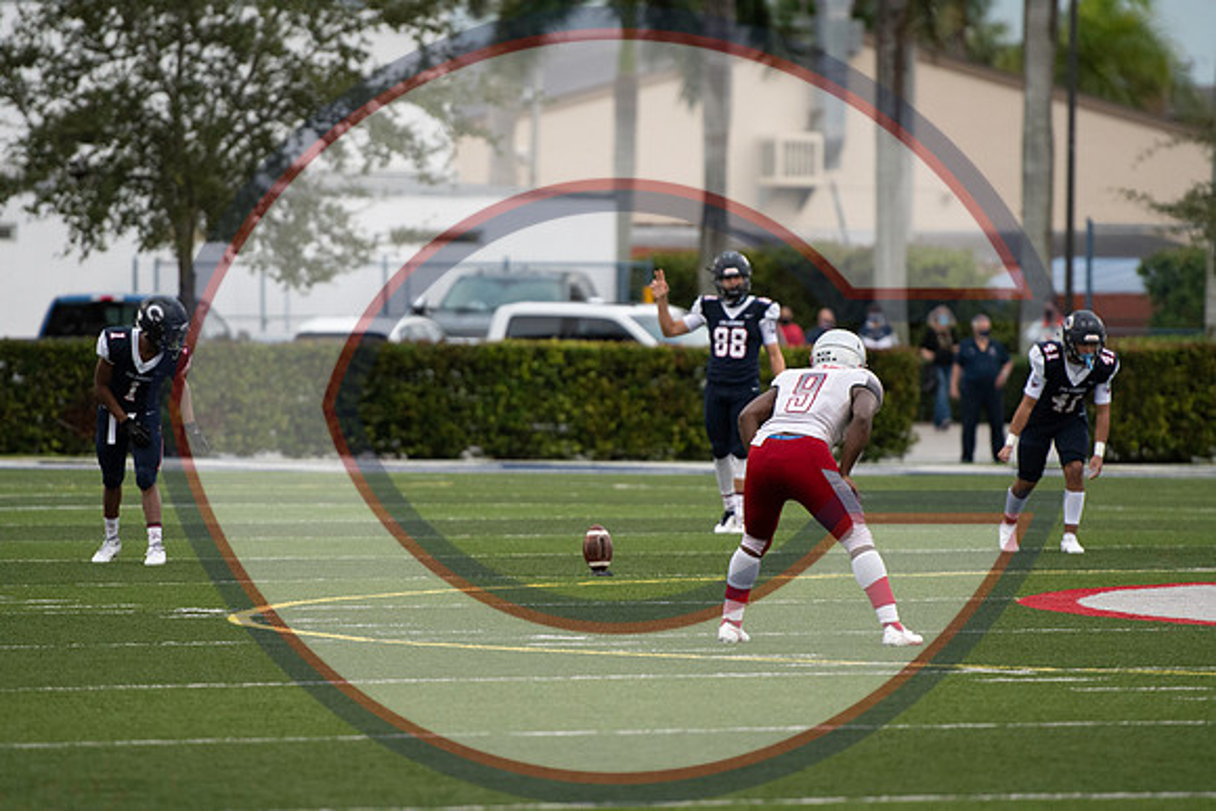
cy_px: 406
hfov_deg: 6.9
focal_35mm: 300
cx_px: 608
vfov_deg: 4.6
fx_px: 10135
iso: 2000
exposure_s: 1/2000
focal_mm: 200
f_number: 2.8
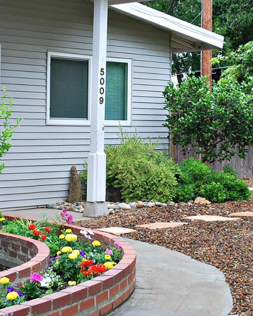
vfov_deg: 22.2
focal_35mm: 86
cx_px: 103
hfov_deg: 17.9
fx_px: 805
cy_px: 134
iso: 200
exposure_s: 1/100
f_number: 5
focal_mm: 30
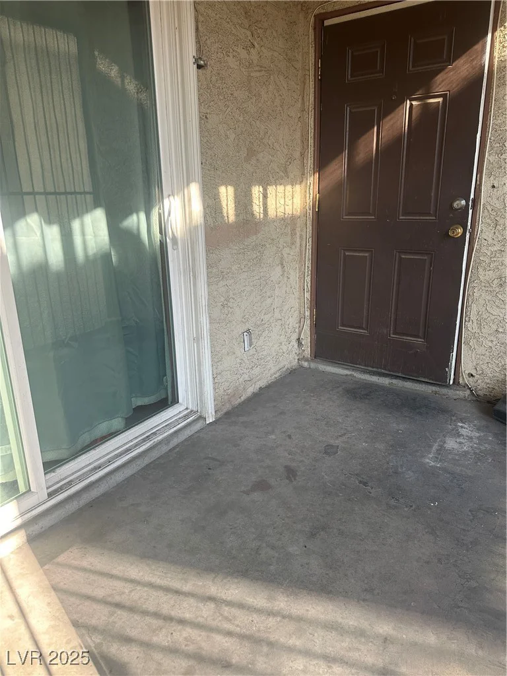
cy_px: 338
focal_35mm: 24
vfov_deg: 71.6
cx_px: 254
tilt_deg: -16.8
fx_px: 469
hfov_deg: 56.8
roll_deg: +1.4
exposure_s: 1/121
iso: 160
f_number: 1.78
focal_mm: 6.86
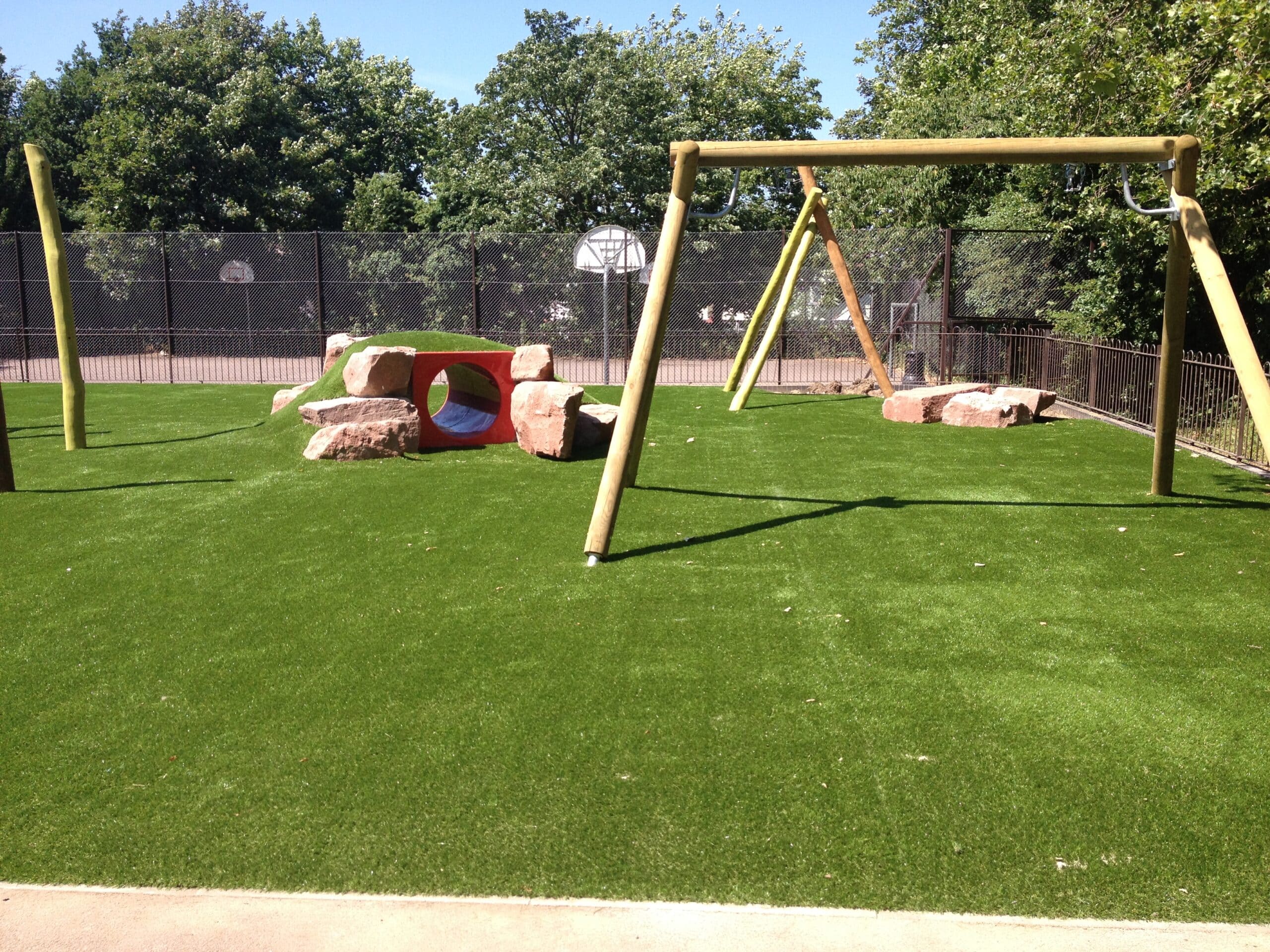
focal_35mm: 35
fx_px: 1284
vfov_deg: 40.7
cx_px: 635
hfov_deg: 52.6
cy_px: 476
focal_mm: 4.28
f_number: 2.4
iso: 50
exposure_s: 1/876
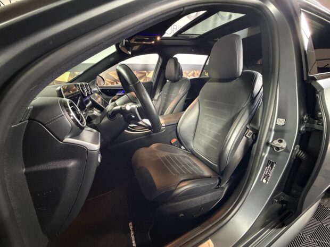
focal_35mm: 14
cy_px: 124
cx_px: 165
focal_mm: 2.22
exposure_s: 1/33
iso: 1000
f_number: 2.2
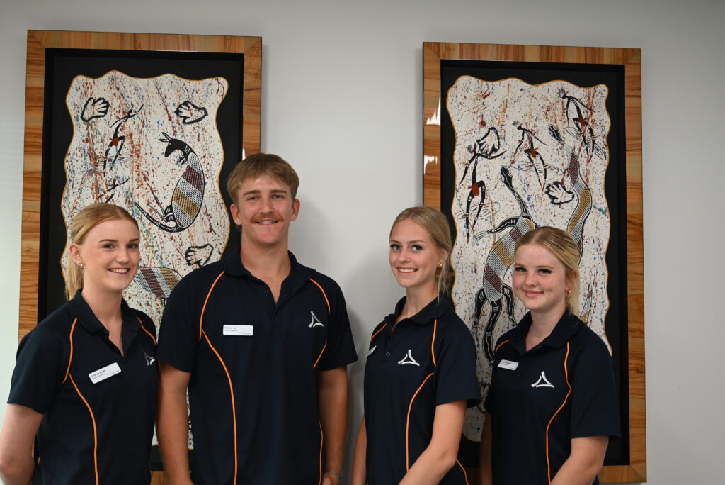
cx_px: 362
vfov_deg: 36.9
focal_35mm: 36
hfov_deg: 53.1
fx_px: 725
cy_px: 242
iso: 1000
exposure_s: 1/125
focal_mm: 36
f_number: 4
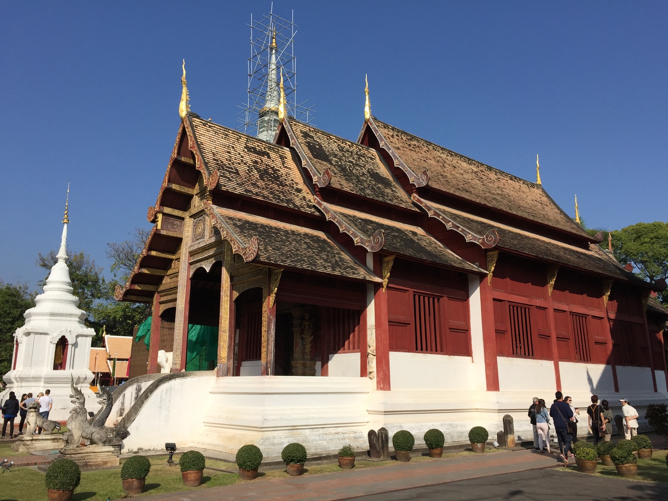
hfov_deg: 61.7
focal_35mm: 29
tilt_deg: +13.6
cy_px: 250
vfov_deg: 48.2
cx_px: 334
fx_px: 560
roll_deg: -0.4
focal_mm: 4.15
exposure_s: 1/3968
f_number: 2.2
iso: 32
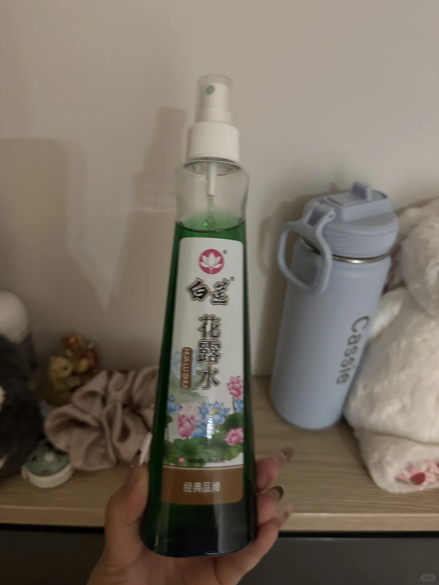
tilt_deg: -32.4
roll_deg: -3.6
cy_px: 292
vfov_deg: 71.6
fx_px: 406
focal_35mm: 24
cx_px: 220
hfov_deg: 56.8
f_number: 1.78
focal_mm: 6.76
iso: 800
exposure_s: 1/25
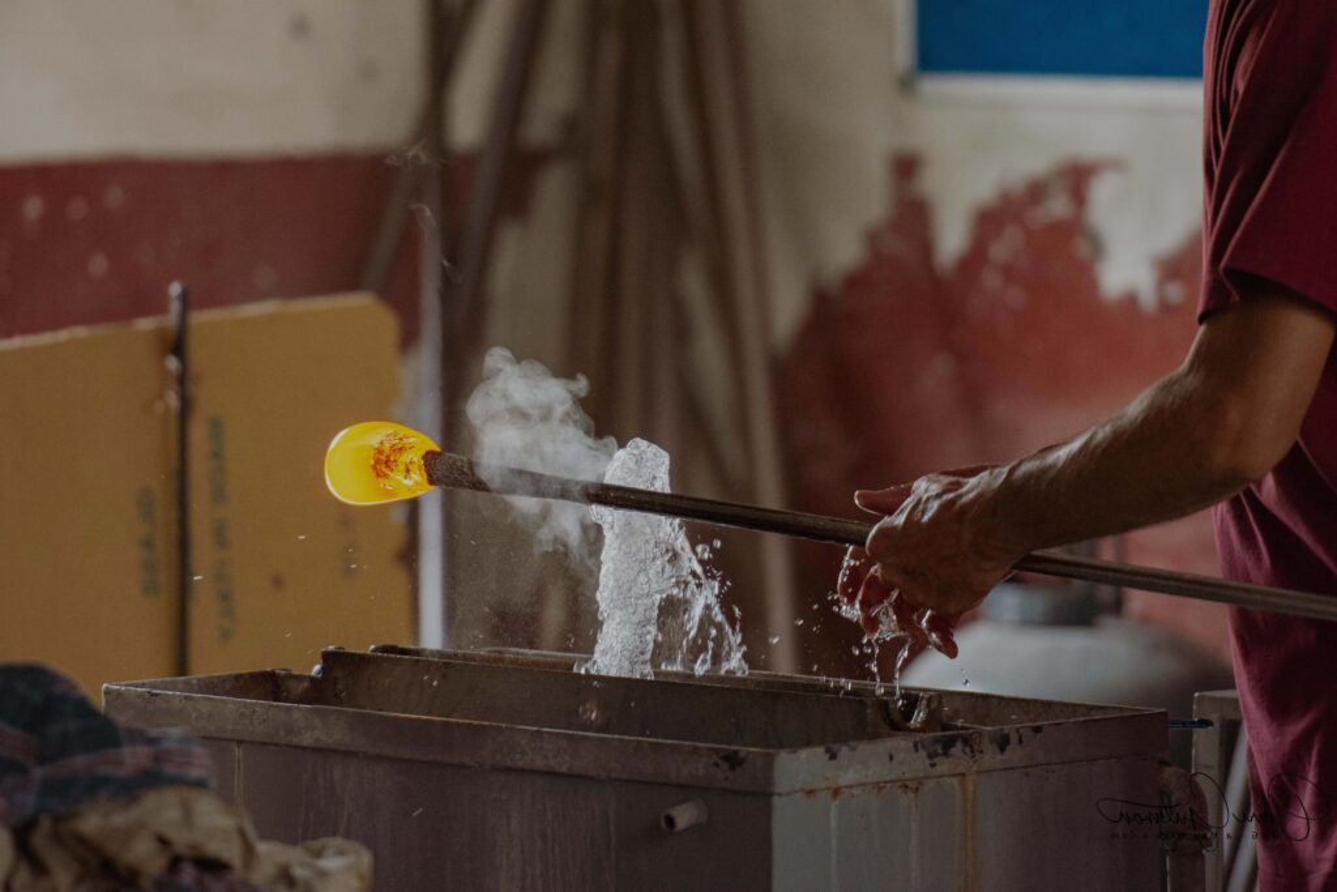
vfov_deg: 4.6
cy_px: 446
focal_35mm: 300
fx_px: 11142
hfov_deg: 6.9
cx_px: 668
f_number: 2.8
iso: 1600
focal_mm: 200
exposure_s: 1/400
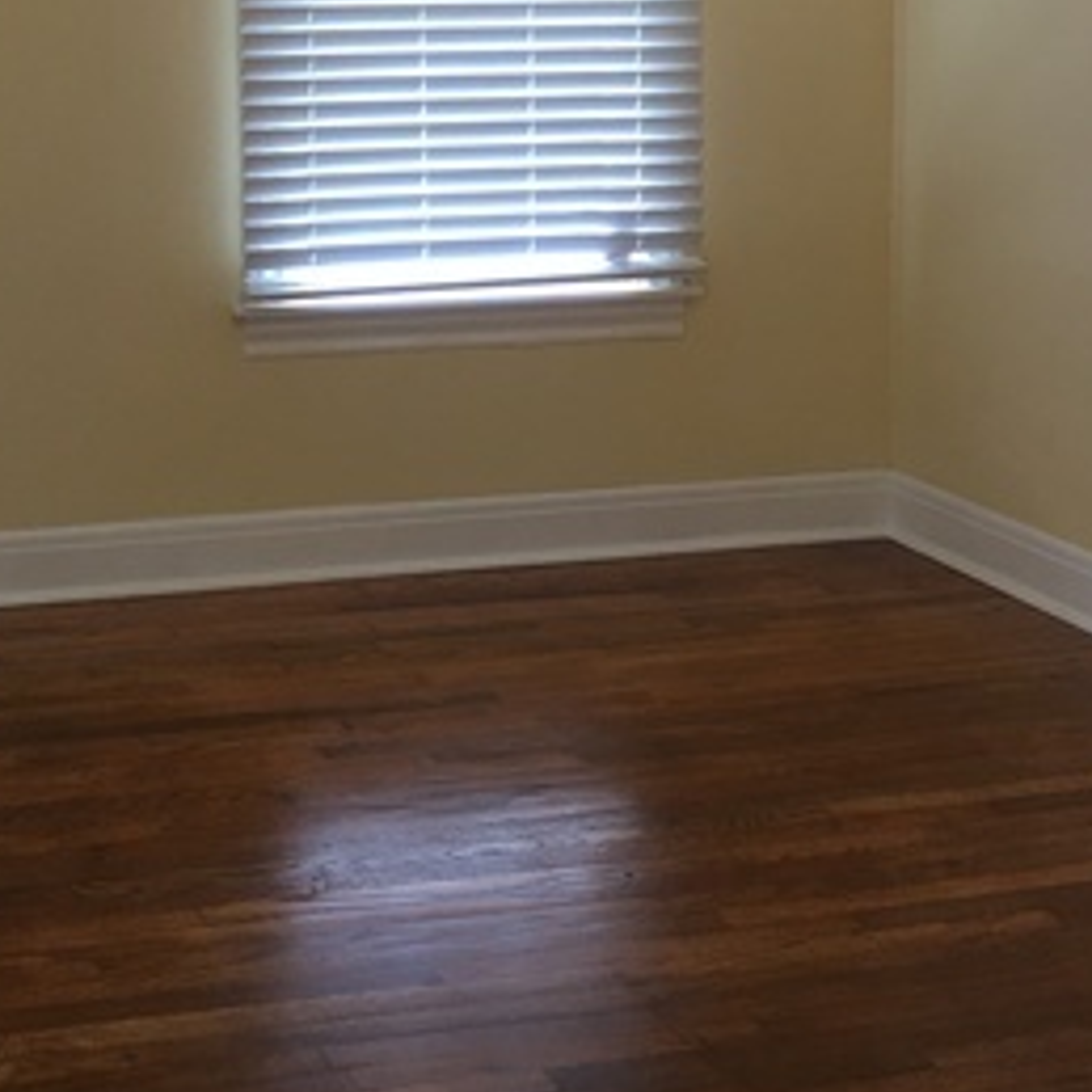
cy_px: 108
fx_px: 2356
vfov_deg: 25.3
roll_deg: +1.7
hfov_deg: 25.3
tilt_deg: -4.1
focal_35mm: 66
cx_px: 114
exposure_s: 1/40
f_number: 2.2
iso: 25
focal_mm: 4.15
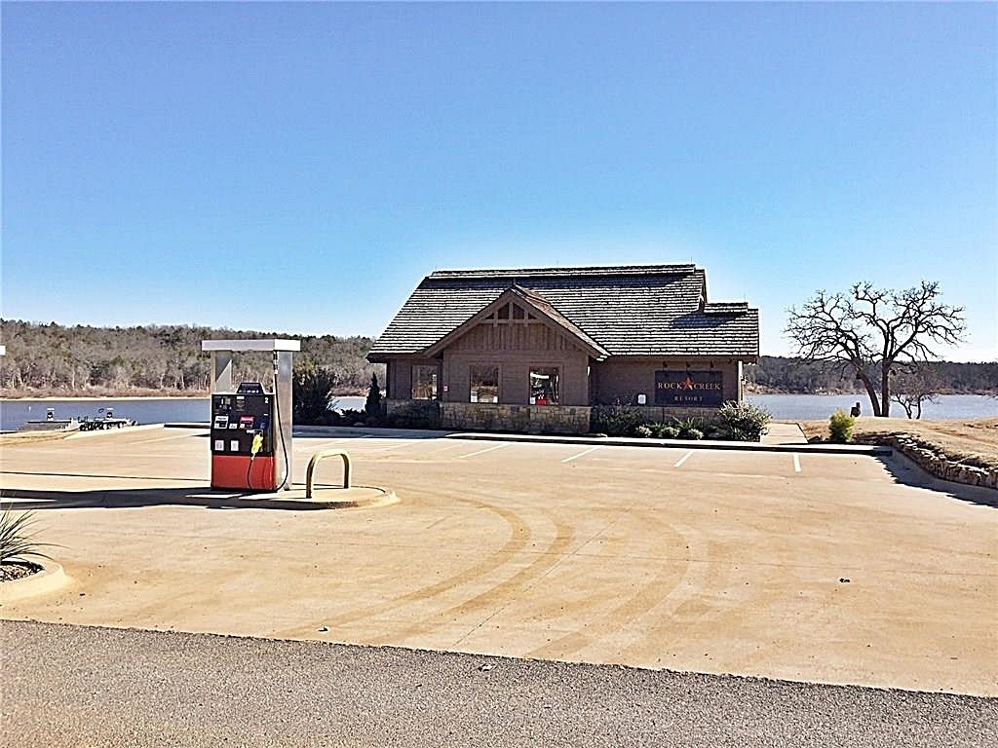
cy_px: 374
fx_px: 836
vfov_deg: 48.2
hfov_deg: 61.7
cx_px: 499
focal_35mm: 29
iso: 32
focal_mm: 4.15
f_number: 2.2
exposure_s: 1/1883
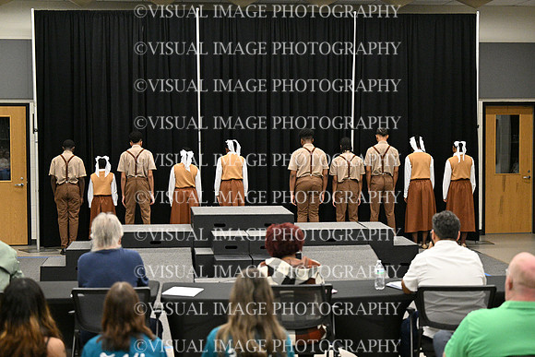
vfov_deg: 19.5
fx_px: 1040
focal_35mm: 70
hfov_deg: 28.8
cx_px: 268
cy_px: 178
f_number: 2.8
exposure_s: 1/800
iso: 6400
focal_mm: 70
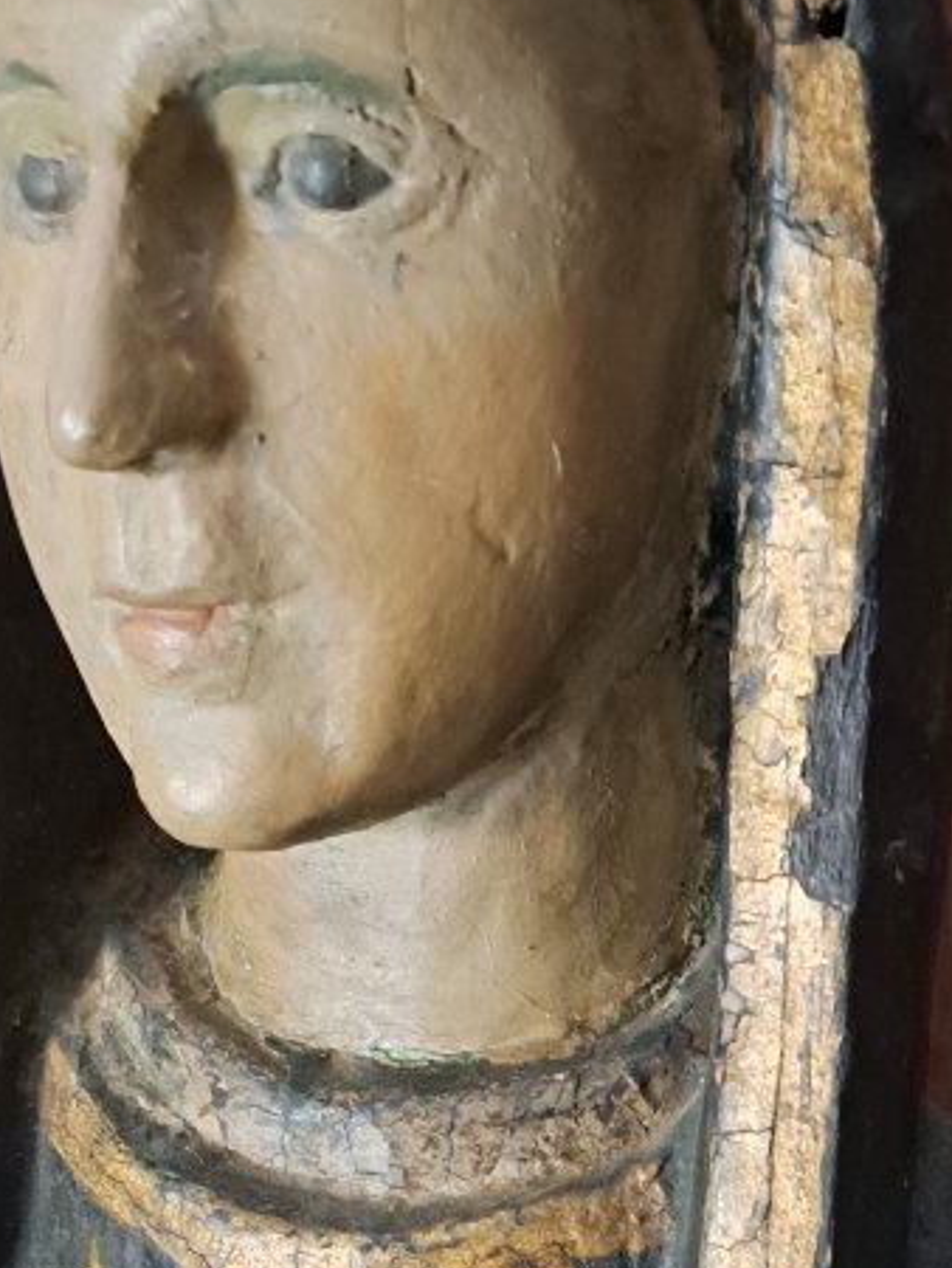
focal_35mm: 64
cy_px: 1014
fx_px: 2345
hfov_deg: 22.9
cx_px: 575
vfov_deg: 29.6
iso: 800
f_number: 1.8
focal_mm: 5.23
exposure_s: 1/20
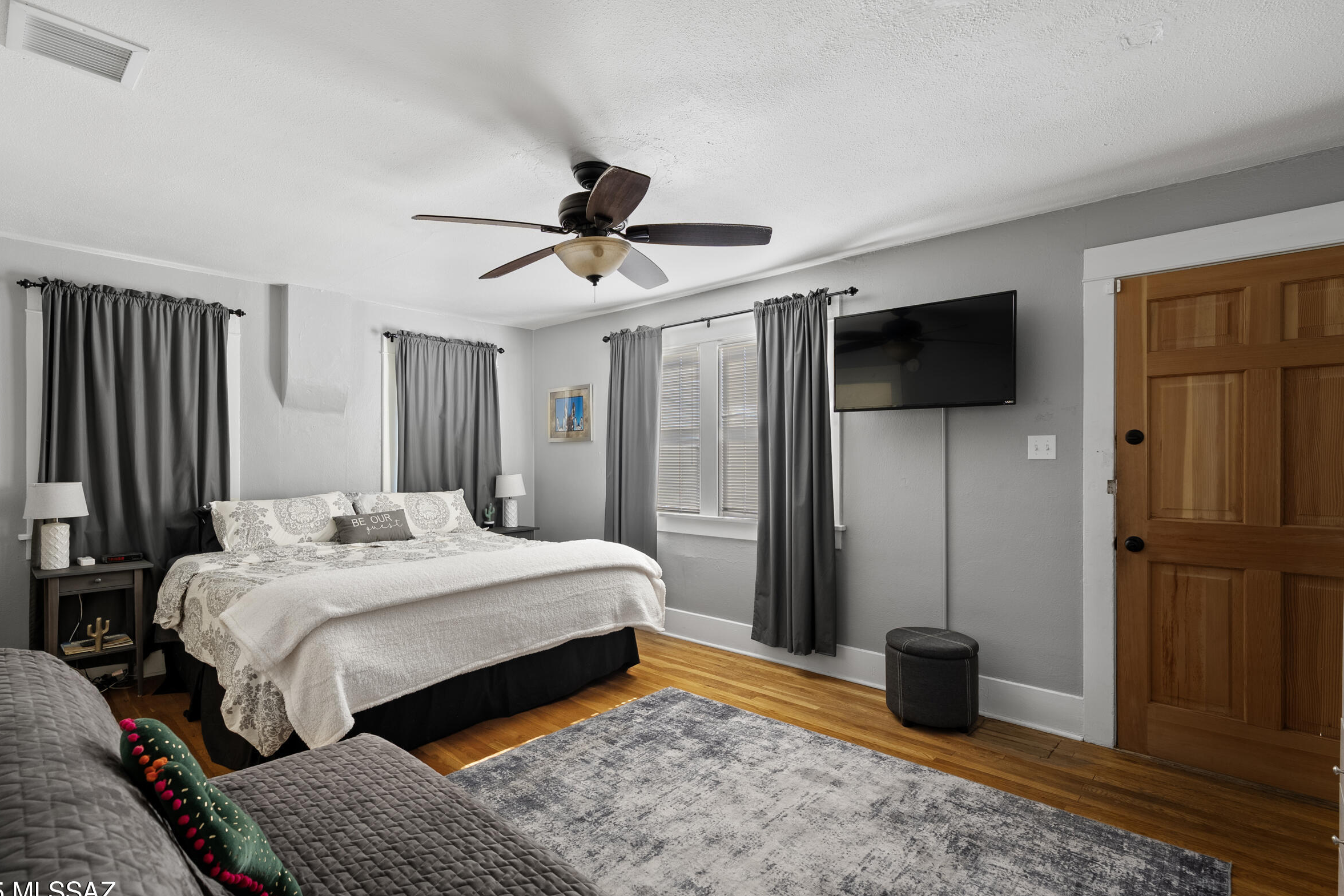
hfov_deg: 93.2
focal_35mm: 17
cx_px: 637
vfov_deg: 70.4
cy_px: 458
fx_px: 635
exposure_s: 2.5
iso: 200
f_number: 8
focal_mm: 16
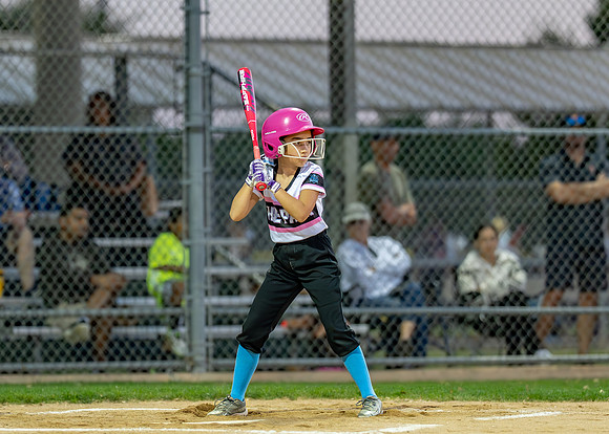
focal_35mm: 309
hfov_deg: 6.5
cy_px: 237
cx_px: 280
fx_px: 5341
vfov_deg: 4.7
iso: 2000
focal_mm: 135
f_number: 2
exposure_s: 1/1000
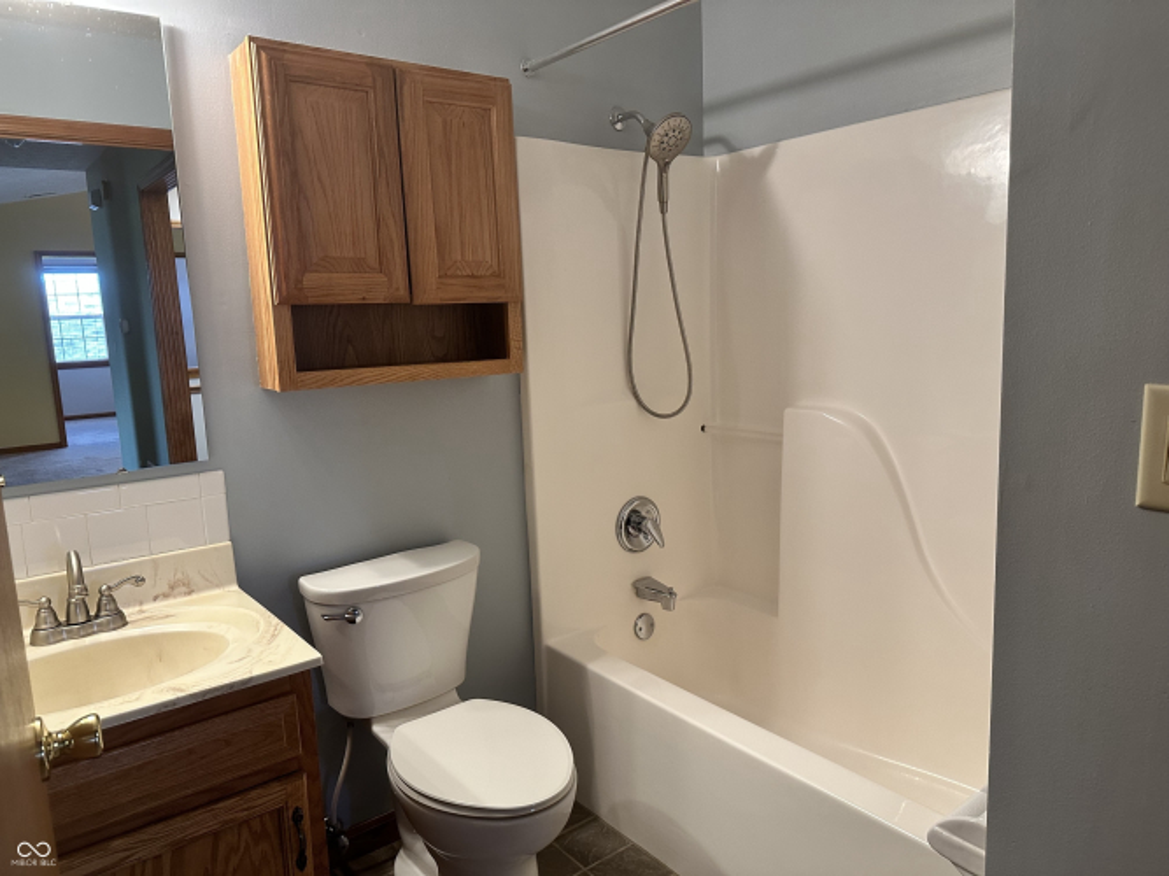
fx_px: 810
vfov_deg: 56.8
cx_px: 584
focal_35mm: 24
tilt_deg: -8.1
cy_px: 438
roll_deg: +2.4
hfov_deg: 71.6
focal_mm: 6.86
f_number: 1.78
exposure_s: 1/60
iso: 320
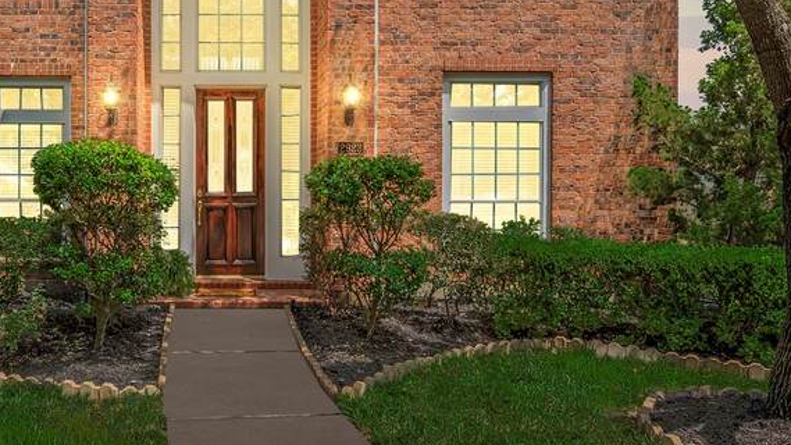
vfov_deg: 35.3
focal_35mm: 33
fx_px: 692
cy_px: 154
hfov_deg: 57.5
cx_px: 232
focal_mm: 14
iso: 100
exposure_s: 1/125
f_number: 8
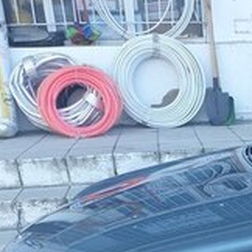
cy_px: 352
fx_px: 601
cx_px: 278
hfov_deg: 22.3
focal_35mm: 73
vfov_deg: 20.9
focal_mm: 3.6
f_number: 1.9
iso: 40
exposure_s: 1/182
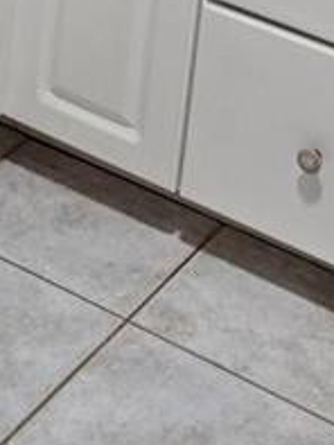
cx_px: -86
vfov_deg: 12.2
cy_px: -483
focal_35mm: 140
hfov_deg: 10.4
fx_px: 1799
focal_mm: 6.3
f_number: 1.7
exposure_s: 1/120
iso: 200
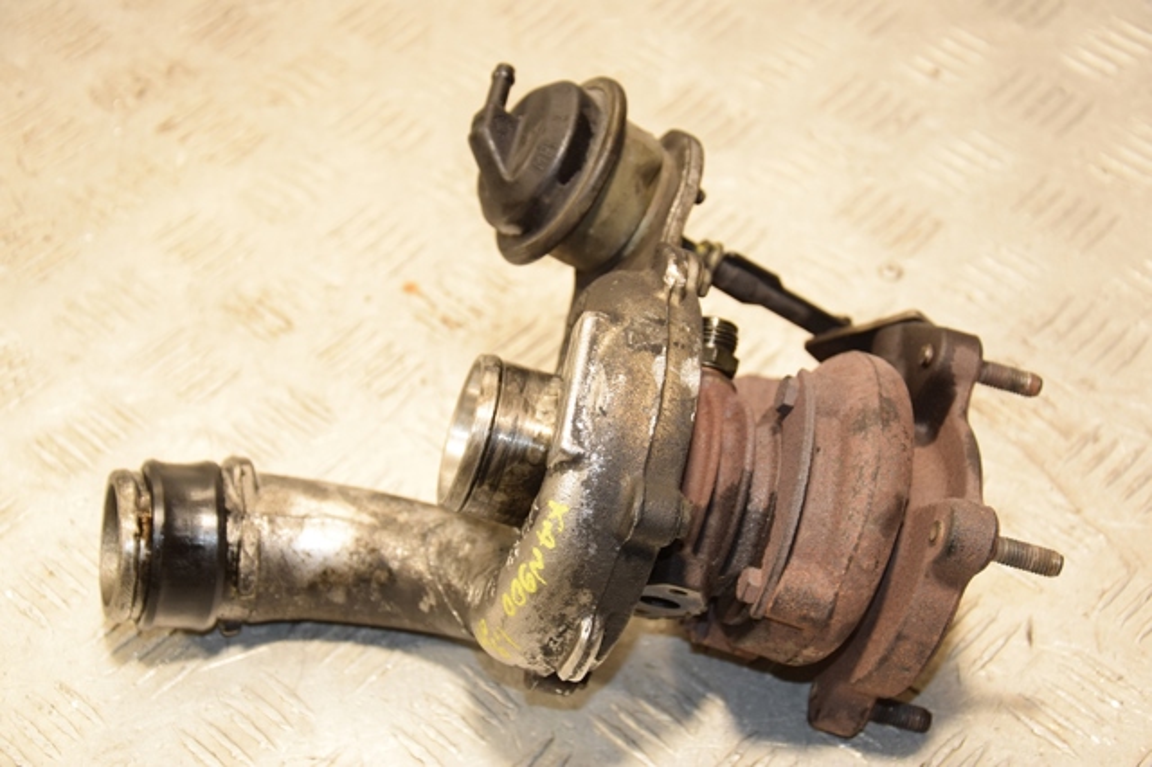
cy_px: 384
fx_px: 2399
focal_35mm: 75
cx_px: 576
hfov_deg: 27.0
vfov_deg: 18.2
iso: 800
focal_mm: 50
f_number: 5
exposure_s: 1/160
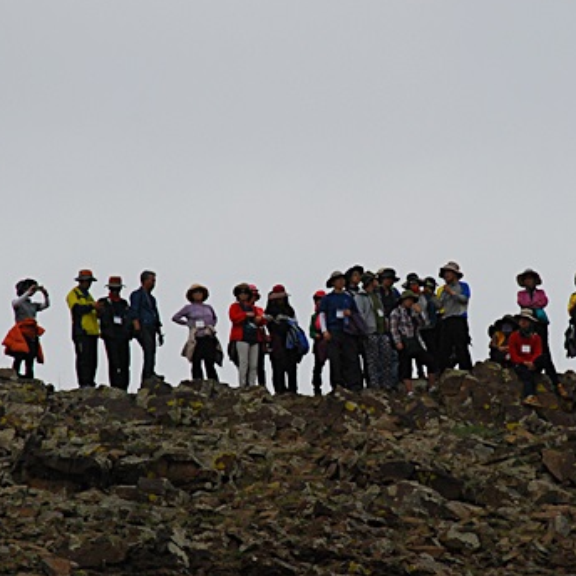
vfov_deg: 4.4
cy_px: 291
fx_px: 7549
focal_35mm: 401
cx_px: 353
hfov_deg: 4.4
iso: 400
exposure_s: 1/2500
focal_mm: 135
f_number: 5.6
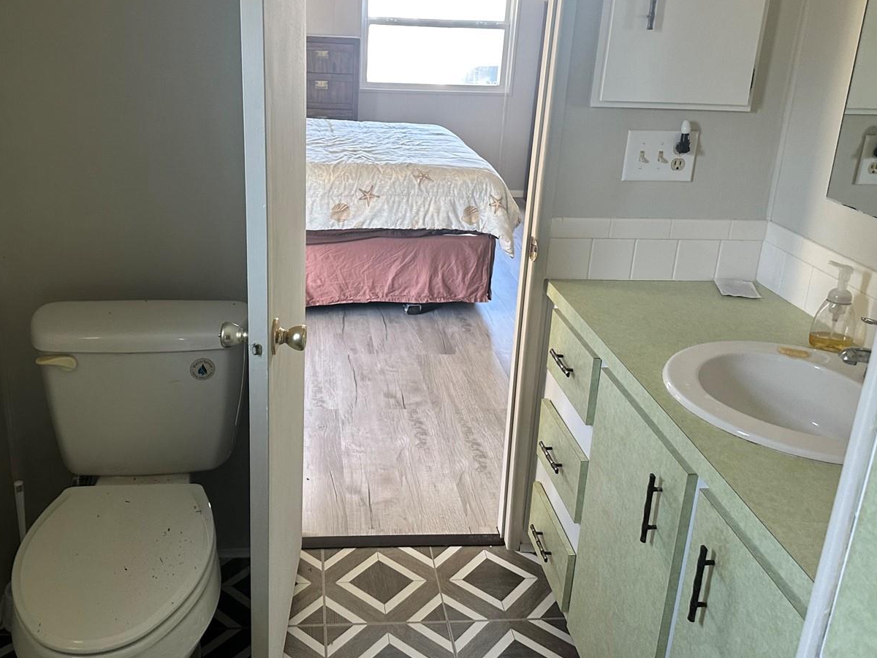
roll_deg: -2.4
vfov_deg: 44.0
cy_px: 279
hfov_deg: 56.6
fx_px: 811
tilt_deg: -18.5
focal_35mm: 32
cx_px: 371
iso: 250
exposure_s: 1/65
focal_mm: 6.86
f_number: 1.78
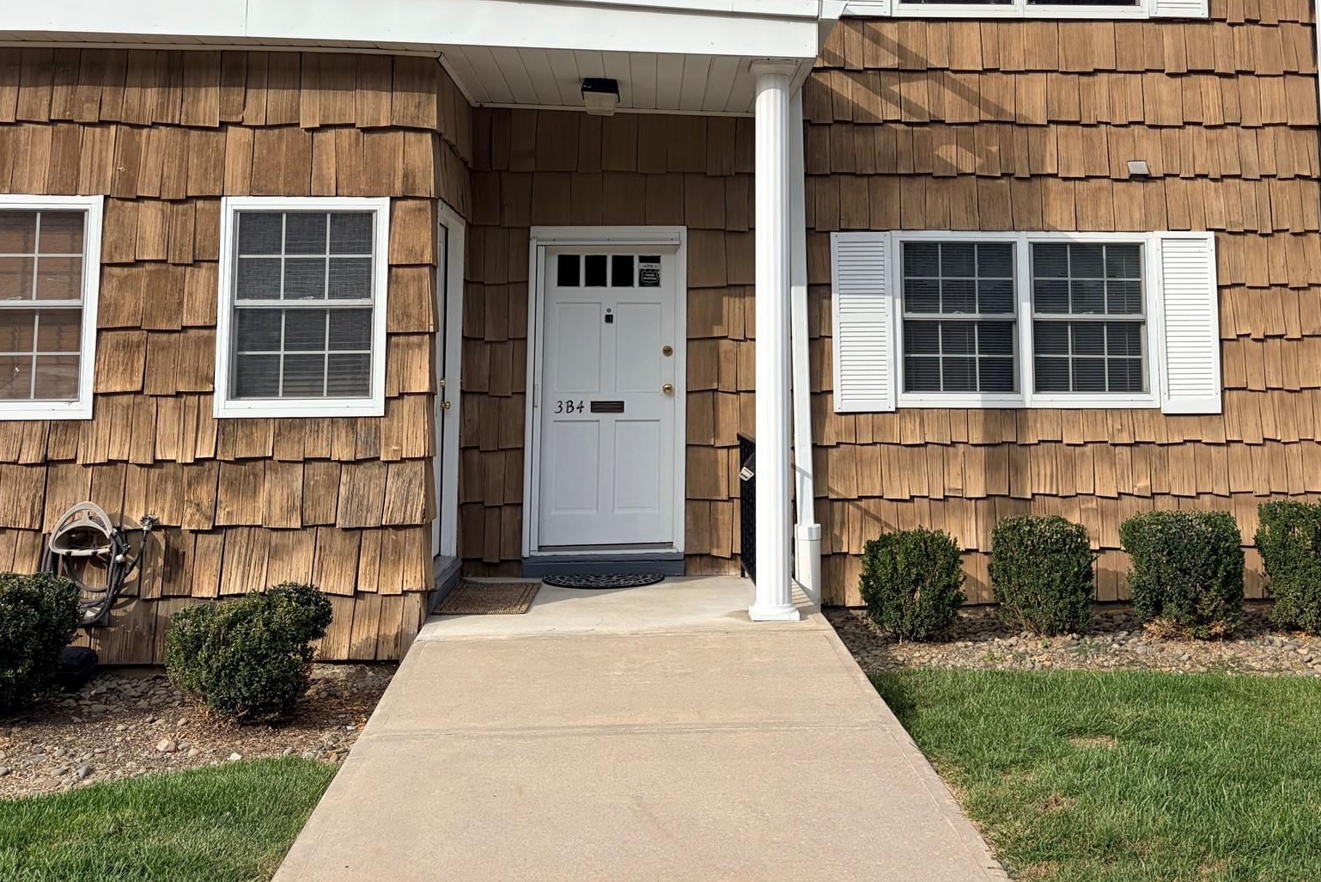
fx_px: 1321
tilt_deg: +6.4
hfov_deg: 53.0
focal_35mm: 36
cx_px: 748
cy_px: 226
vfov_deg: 36.1
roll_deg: +1.0
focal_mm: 5.96
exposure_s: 1/1953
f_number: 1.6
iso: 50
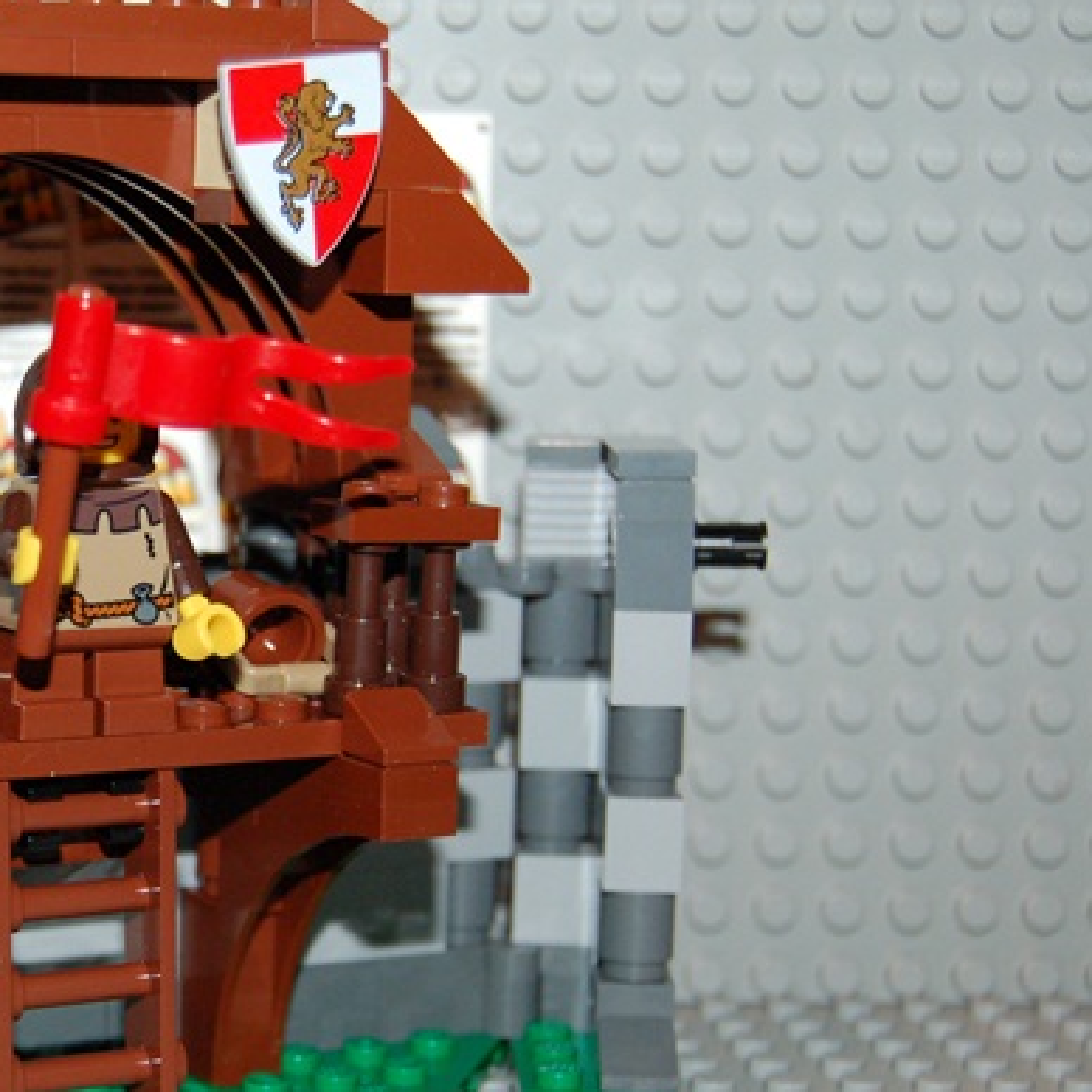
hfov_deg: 20.1
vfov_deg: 20.6
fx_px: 2998
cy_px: 653
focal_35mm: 84
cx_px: 23
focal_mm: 32
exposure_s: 1/60
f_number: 4.5
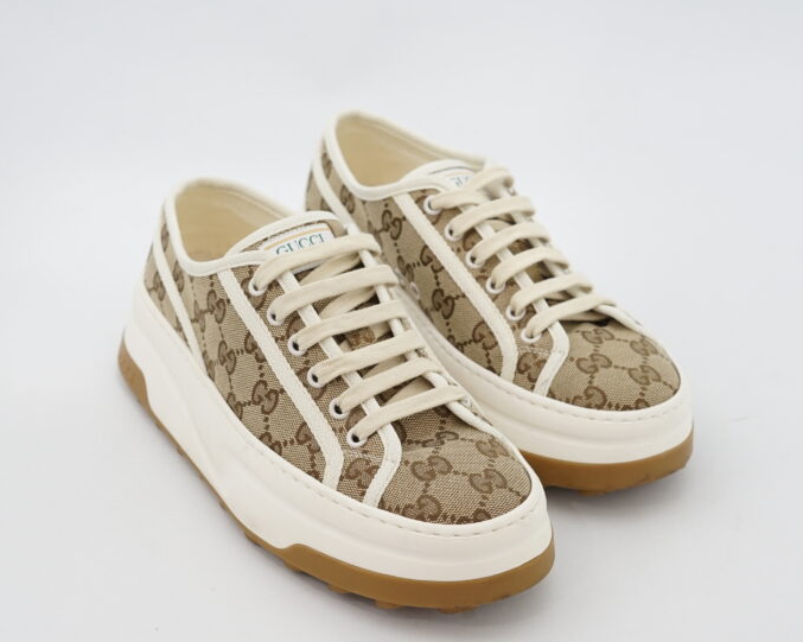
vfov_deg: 21.5
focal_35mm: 71
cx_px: 404
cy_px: 367
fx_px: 1687
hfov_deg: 26.8
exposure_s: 1/15
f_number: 6.3
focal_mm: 50
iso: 640
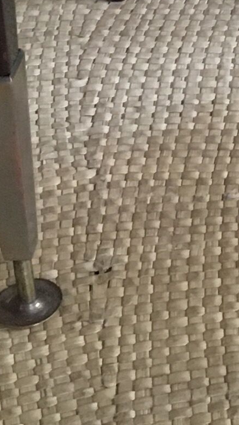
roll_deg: +2.0
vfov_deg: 12.1
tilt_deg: -22.8
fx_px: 1836
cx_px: 444
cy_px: -346
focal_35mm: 163
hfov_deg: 7.2
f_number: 2.2
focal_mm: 4.15
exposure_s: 1/20
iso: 200
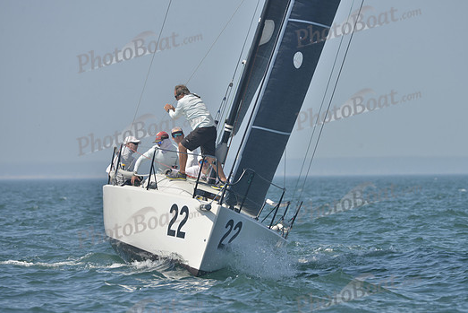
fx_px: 3459
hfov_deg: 7.7
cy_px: 166
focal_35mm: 266
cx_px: 250
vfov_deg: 5.2
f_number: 8
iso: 280
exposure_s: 1/1000
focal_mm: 240
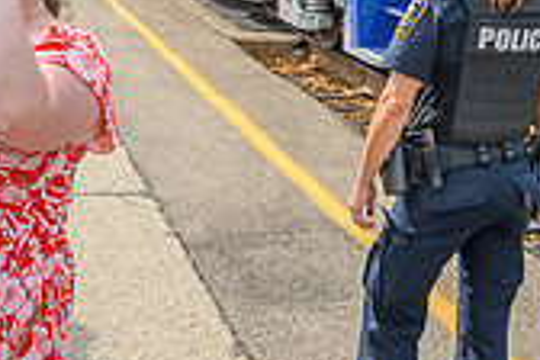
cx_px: 453
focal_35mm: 83
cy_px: -127
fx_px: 1245
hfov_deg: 24.0
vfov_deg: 15.5
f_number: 6.3
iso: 200
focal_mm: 24
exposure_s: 1/800
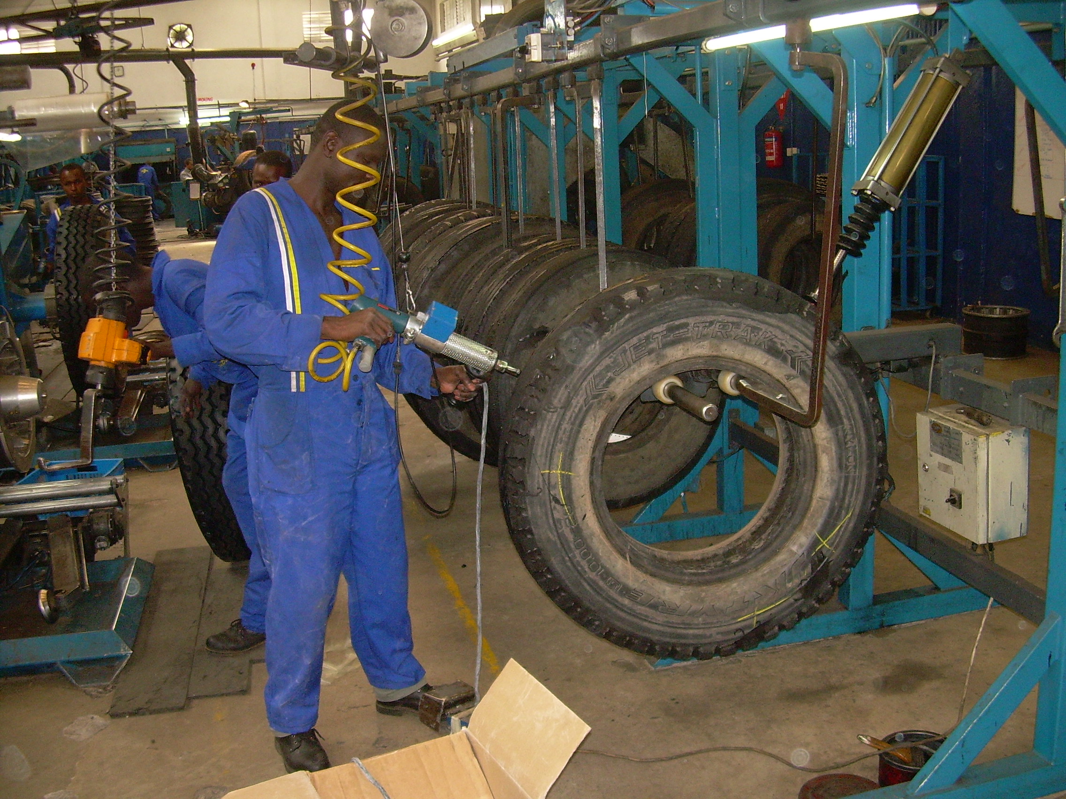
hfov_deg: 49.0
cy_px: 400
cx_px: 533
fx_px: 1170
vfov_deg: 37.7
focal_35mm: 38
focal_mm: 6.3
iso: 183
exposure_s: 1/60
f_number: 2.8
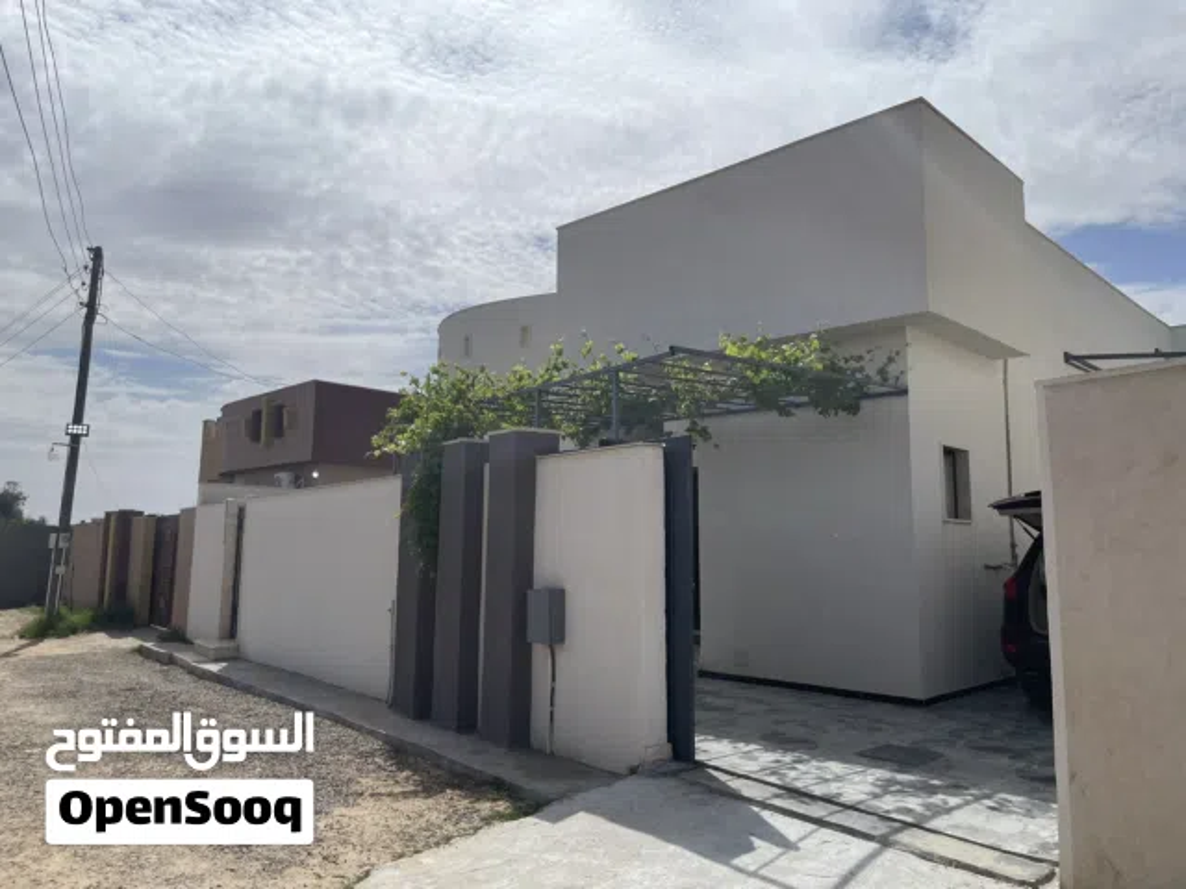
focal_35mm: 26
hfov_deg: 67.3
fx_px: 891
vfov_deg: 53.1
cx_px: 593
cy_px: 444
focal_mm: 4.2
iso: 32
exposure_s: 1/10753
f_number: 1.6
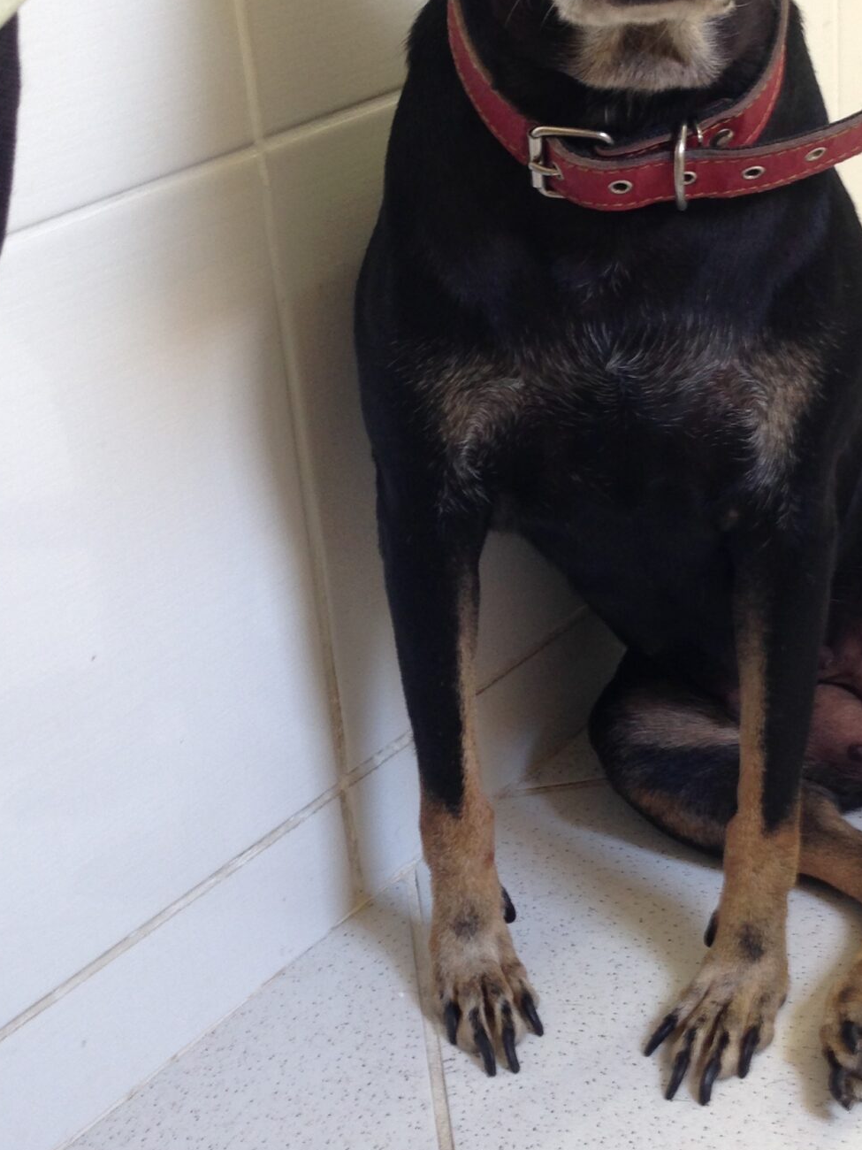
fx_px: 2158
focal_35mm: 65
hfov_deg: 22.4
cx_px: 639
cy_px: 519
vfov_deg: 29.8
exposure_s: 1/20
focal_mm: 4.12
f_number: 2.4
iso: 50
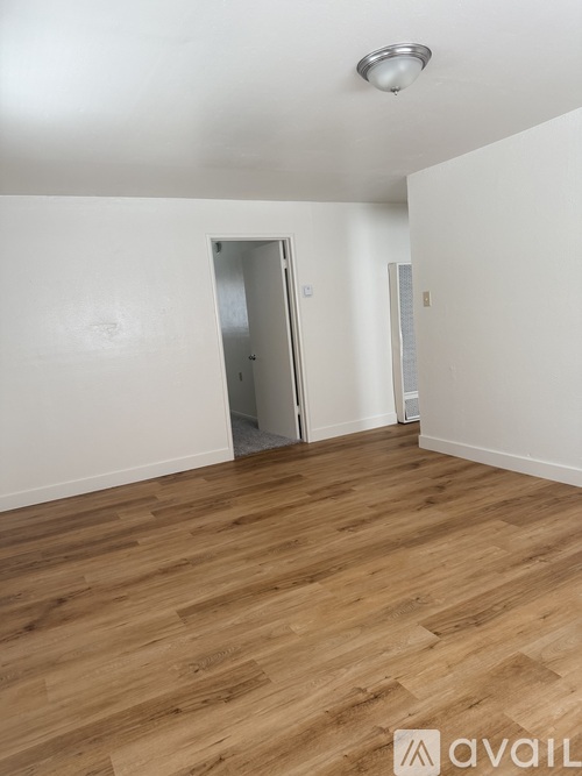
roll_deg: +4.6
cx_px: 291
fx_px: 538
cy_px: 388
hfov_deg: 56.8
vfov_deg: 71.6
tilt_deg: -7.3
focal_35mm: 24
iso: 200
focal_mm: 6.76
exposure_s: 1/121
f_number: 1.78
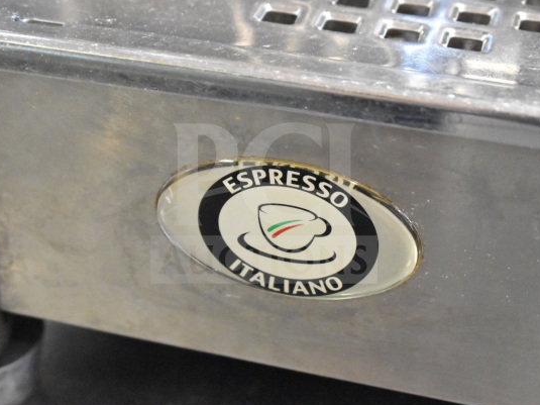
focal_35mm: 91
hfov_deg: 21.6
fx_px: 1412
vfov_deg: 16.3
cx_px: 263
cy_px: 204
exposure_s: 1/100
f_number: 5.6
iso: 14400
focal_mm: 55
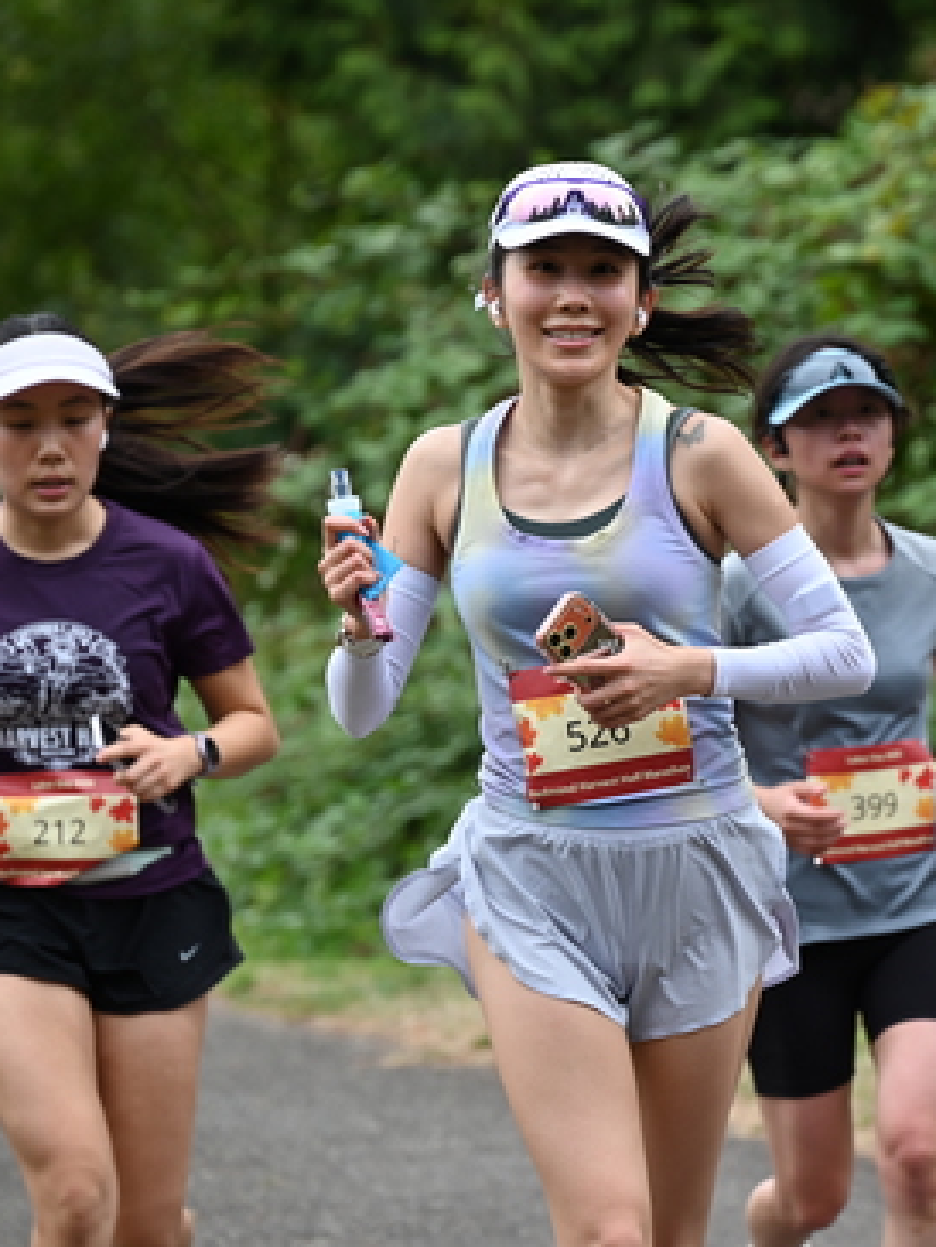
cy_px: 624
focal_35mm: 290
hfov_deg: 5.1
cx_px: 615
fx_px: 10449
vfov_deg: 6.8
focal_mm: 200
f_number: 6.3
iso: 400
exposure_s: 1/400
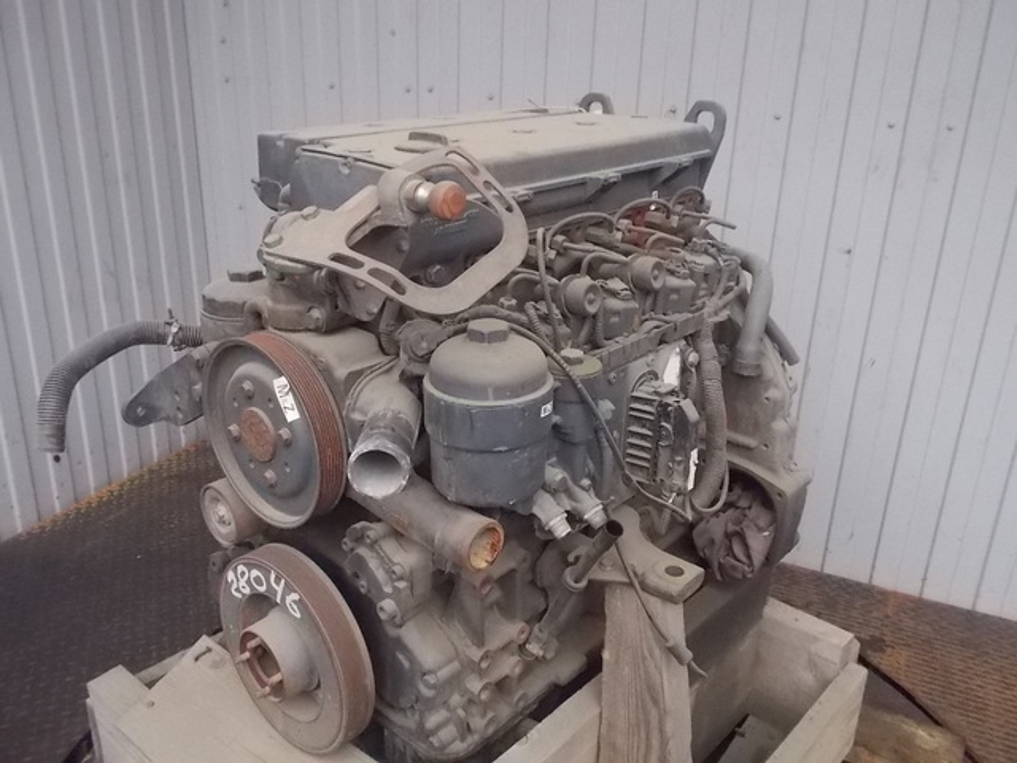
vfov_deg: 48.2
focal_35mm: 29
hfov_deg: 61.7
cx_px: 508
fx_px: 852
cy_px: 382
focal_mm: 4.1
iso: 400
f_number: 3.3
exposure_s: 1/200
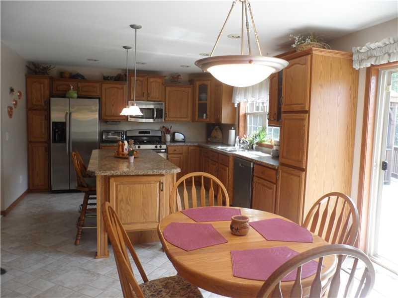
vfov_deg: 53.1
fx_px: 299
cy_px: 149
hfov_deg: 67.3
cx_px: 199
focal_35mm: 26
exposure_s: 1/45
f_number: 3.3
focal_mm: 4.9
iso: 80
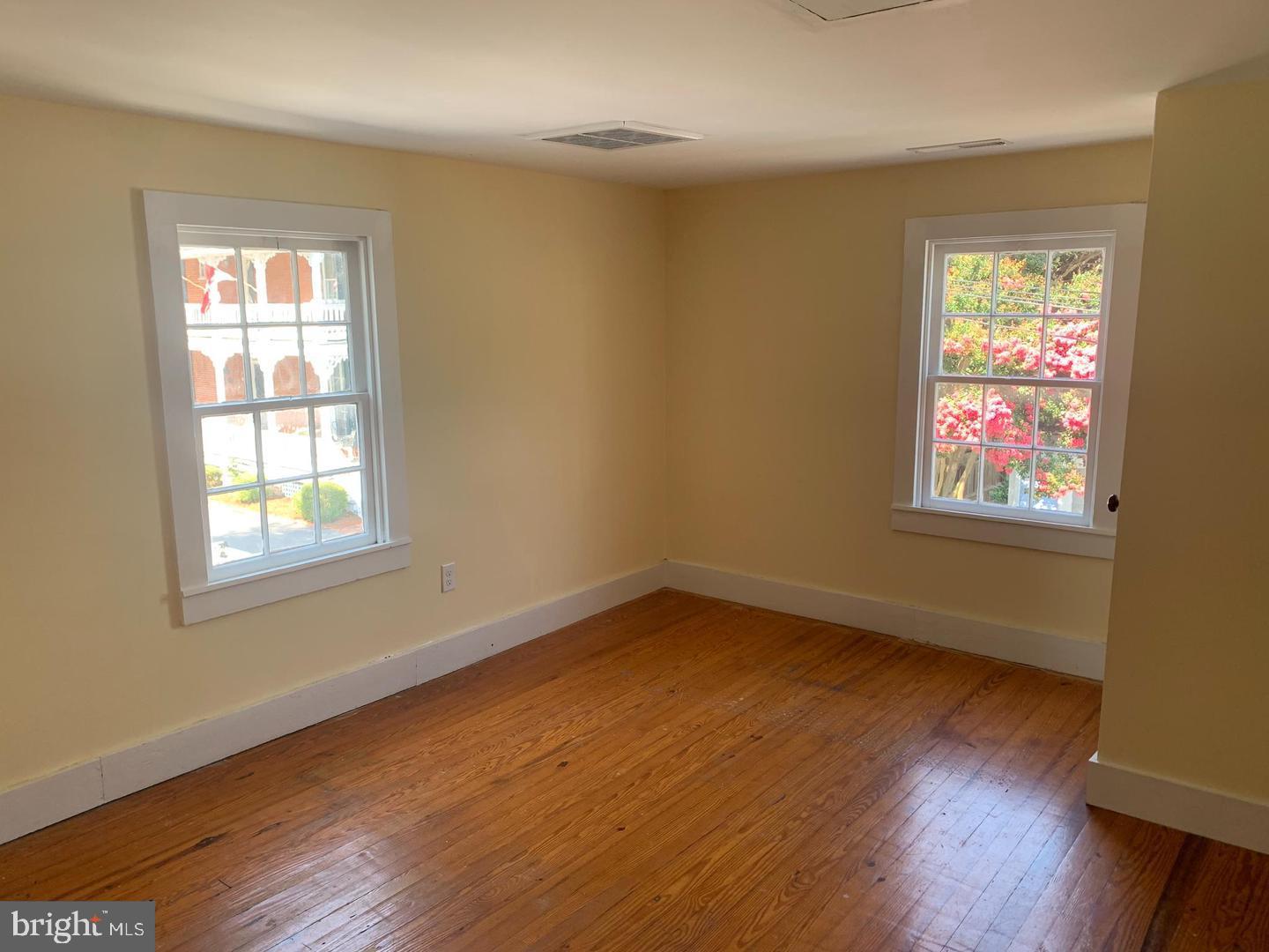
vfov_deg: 53.1
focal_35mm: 26
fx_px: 953
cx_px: 634
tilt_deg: -11.4
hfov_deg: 67.3
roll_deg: +1.0
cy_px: 476
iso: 64
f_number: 1.8
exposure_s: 1/121
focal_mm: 4.25
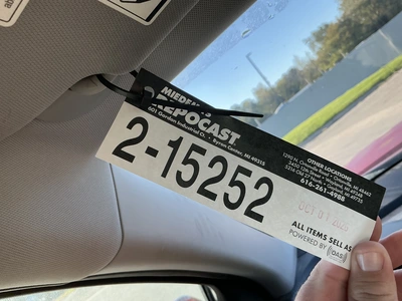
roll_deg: +37.3
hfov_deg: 63.4
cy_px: 150
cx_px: 201
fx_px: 325
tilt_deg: +3.3
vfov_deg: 49.7
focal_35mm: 28
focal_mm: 3
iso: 20
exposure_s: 1/221
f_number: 1.8
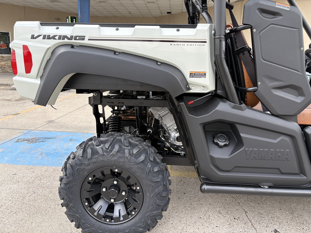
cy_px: 116
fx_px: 234
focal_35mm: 26
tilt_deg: -12.5
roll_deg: -0.3
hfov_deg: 67.3
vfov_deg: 53.1
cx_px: 156
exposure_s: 1/539
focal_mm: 5.96
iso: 50
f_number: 1.6
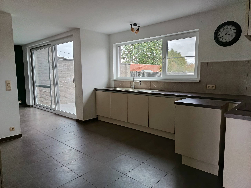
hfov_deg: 71.6
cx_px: 126
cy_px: 94
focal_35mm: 24
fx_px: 174
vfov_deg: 56.8
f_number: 1.7
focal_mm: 5.24
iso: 961
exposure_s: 1/100
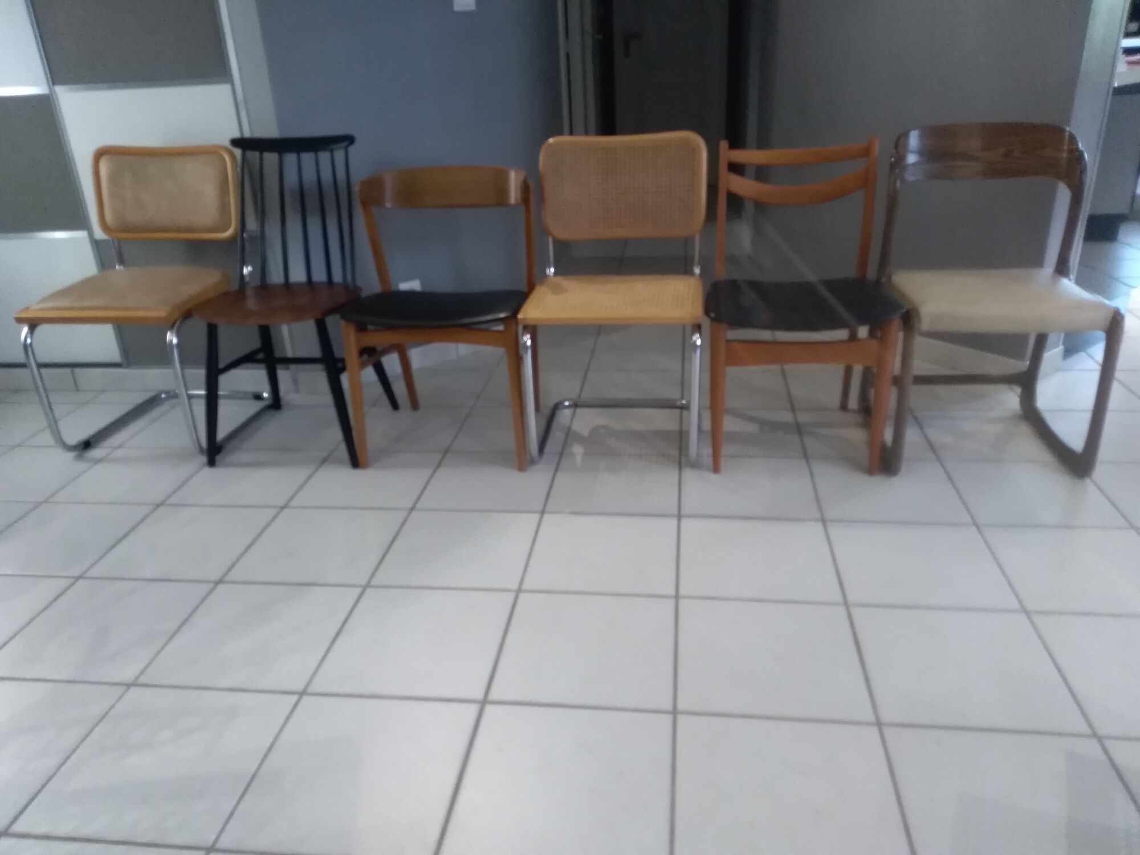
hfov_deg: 67.3
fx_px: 856
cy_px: 428
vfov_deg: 53.1
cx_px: 570
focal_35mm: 26
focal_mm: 3.54
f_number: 2
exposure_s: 1/33.3
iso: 832
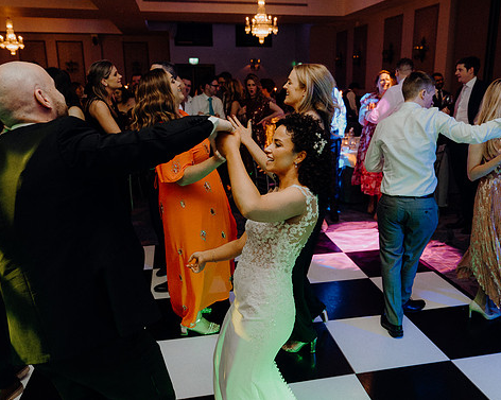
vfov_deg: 48.5
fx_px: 445
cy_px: 196
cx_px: 271
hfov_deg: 58.7
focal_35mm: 30
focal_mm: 26
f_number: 3.5
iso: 2500
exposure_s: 1/160
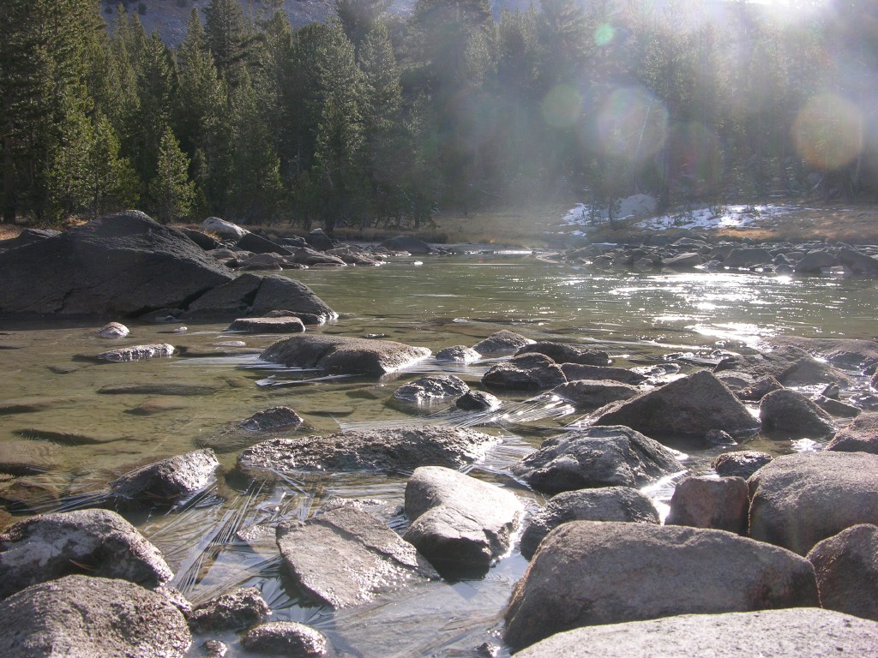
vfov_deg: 40.7
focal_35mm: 35
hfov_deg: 52.6
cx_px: 439
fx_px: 888
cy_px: 329
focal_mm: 8.9
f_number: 5
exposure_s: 1/137
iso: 50
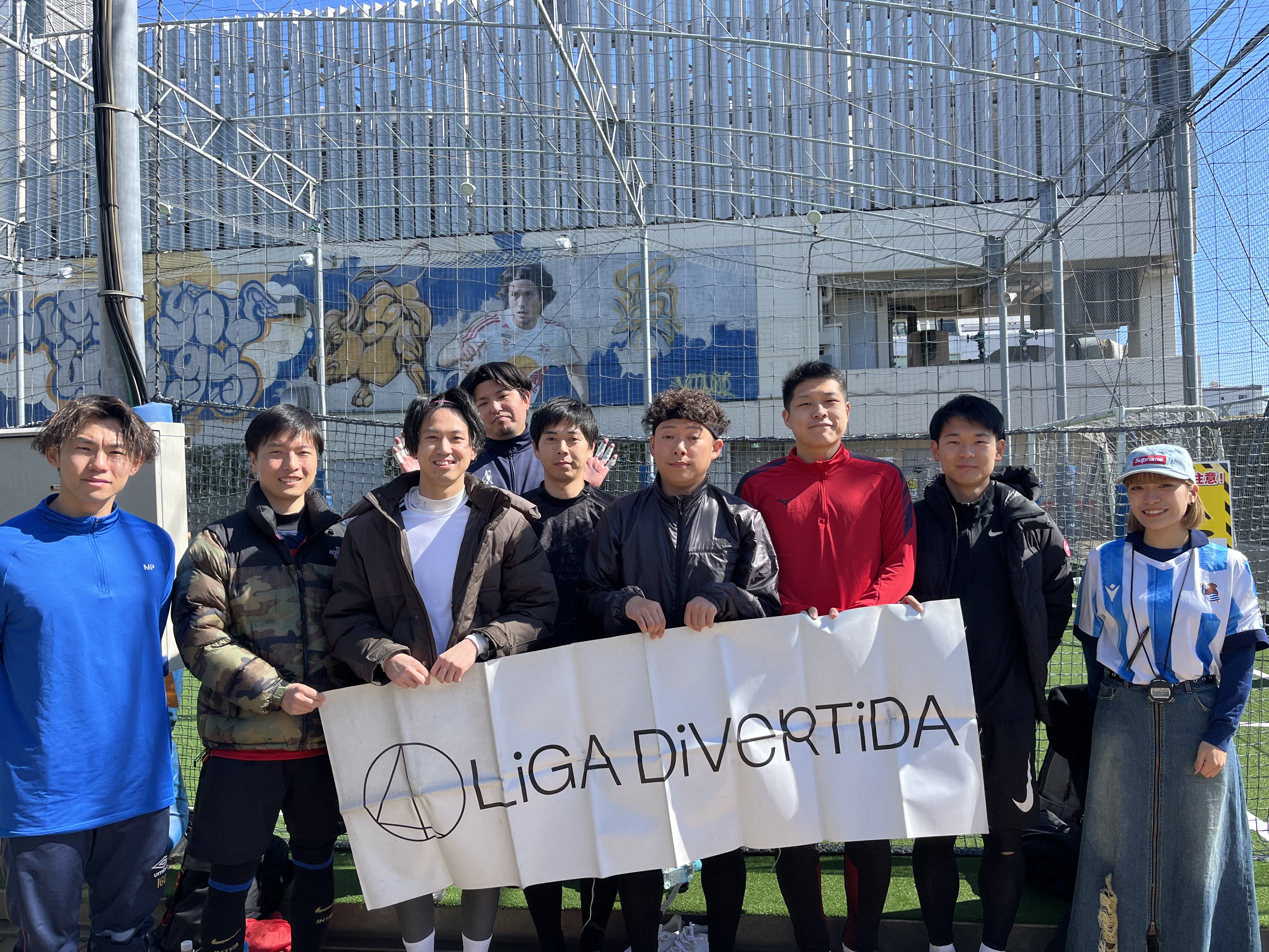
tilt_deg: +0.9
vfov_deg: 53.1
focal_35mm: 26
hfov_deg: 67.3
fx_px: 953
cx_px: 634
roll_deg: +1.9
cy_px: 476
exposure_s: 1/1517
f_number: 1.6
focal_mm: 5.1
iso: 50
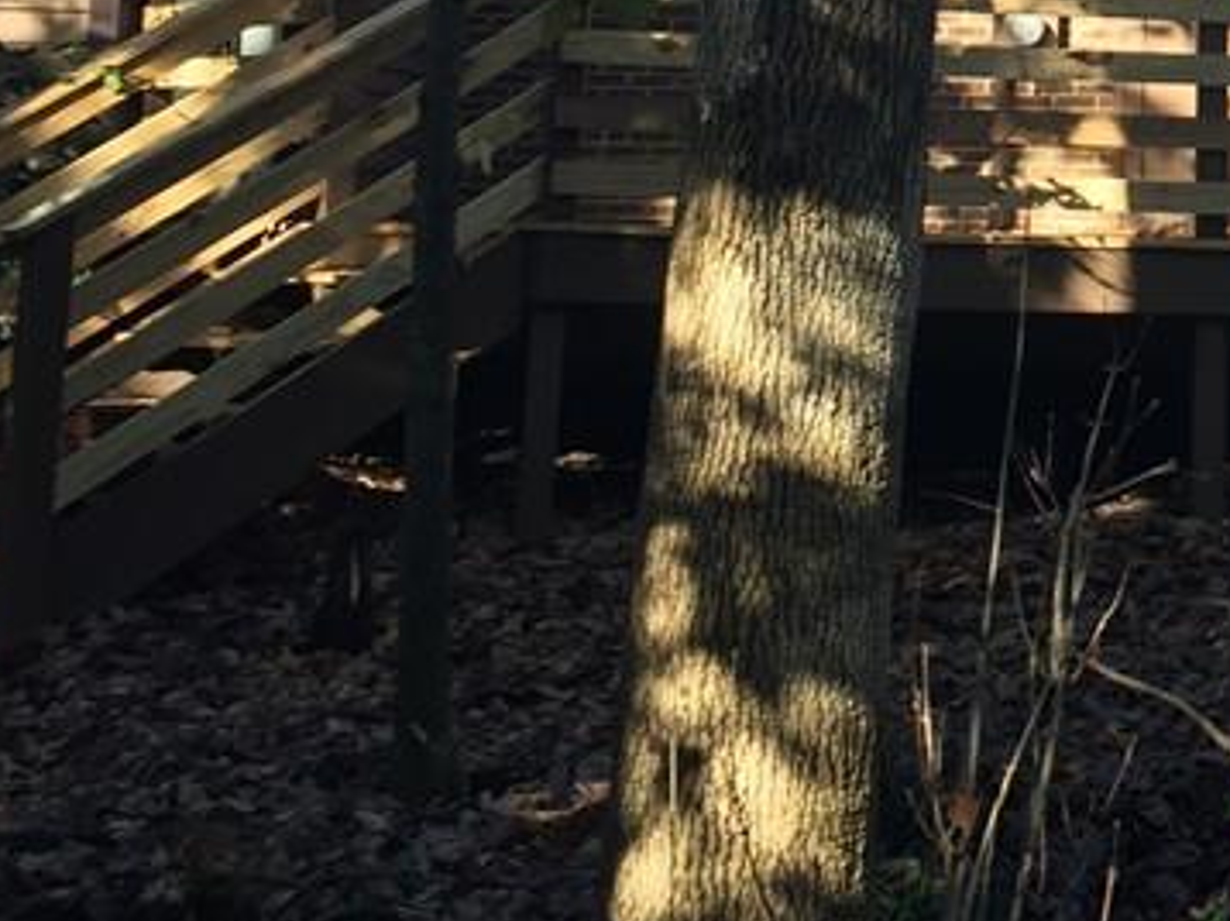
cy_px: -151
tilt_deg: +9.5
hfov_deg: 22.1
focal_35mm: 83
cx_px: 1388
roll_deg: -2.7
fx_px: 2947
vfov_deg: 17.1
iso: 32
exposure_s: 1/122
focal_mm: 4.15
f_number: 2.2
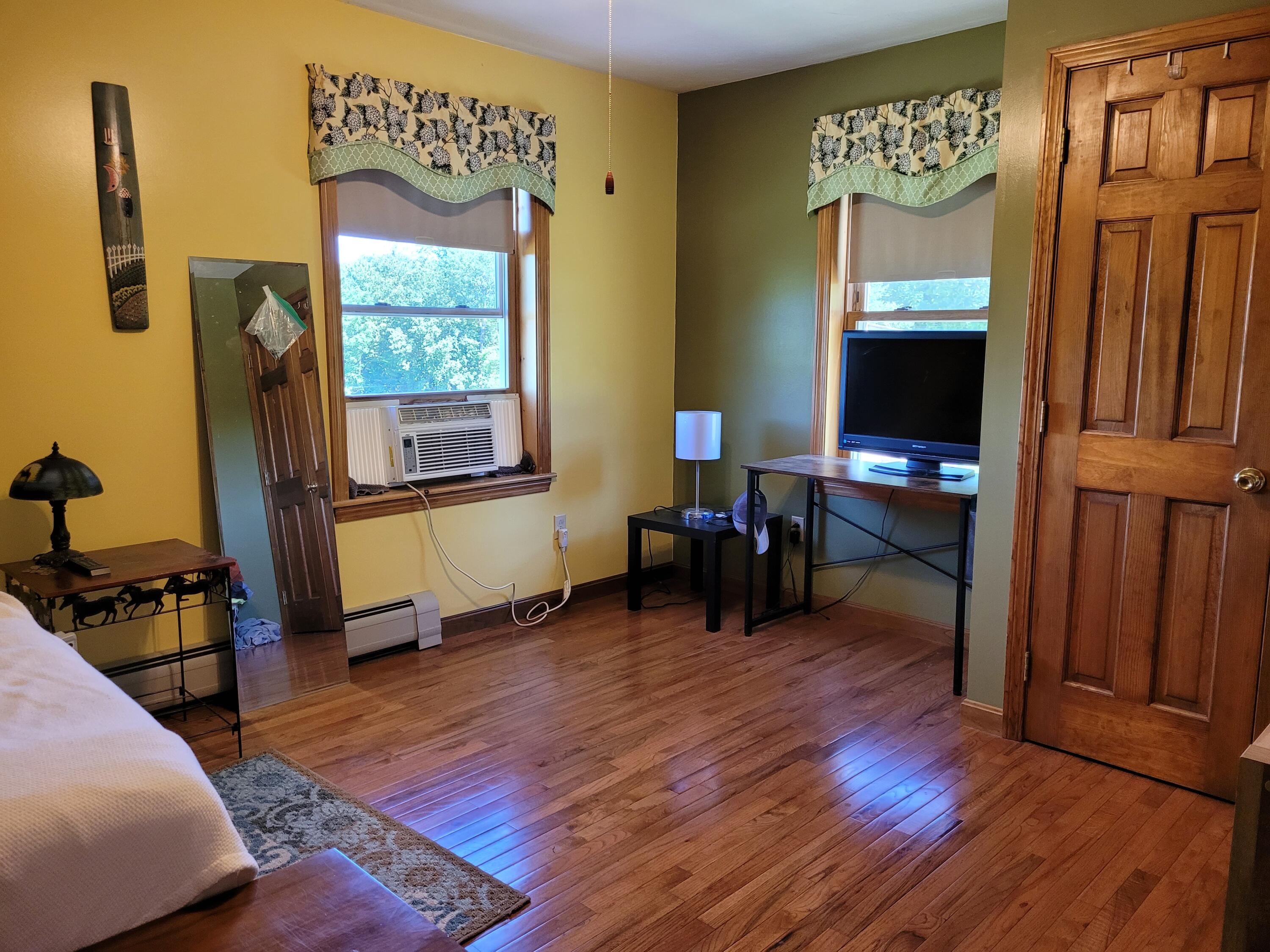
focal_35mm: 26
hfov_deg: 67.3
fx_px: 954
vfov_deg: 53.1
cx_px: 635
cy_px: 476
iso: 320
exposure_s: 1/119
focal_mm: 5.4
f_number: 1.8
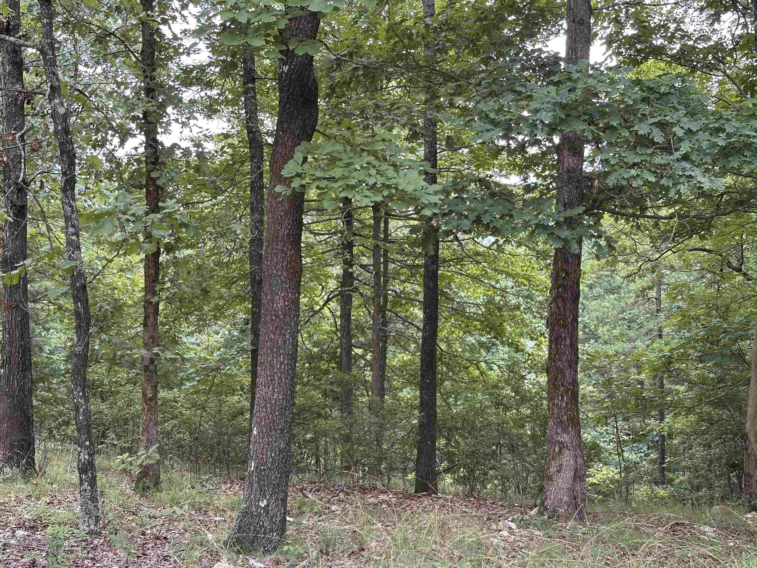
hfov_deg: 39.7
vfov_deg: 30.3
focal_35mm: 48
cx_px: 378
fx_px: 1050
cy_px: 284
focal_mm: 6.86
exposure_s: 1/134
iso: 64
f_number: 1.78
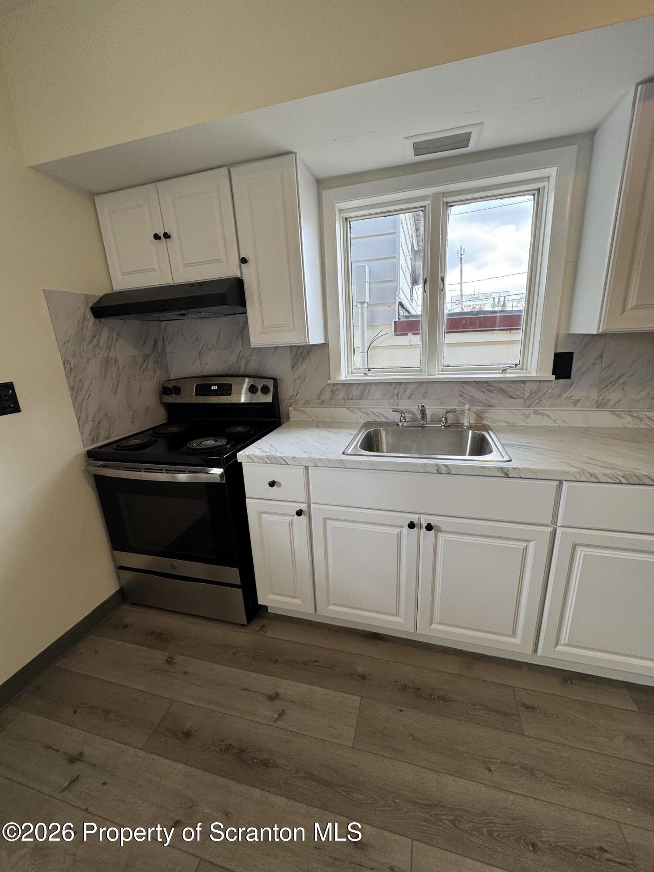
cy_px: 436
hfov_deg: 85.7
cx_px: 327
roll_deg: +3.4
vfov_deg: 102.1
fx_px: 353
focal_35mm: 14
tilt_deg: -14.8
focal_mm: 2.22
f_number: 2.2
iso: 50
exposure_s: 1/101
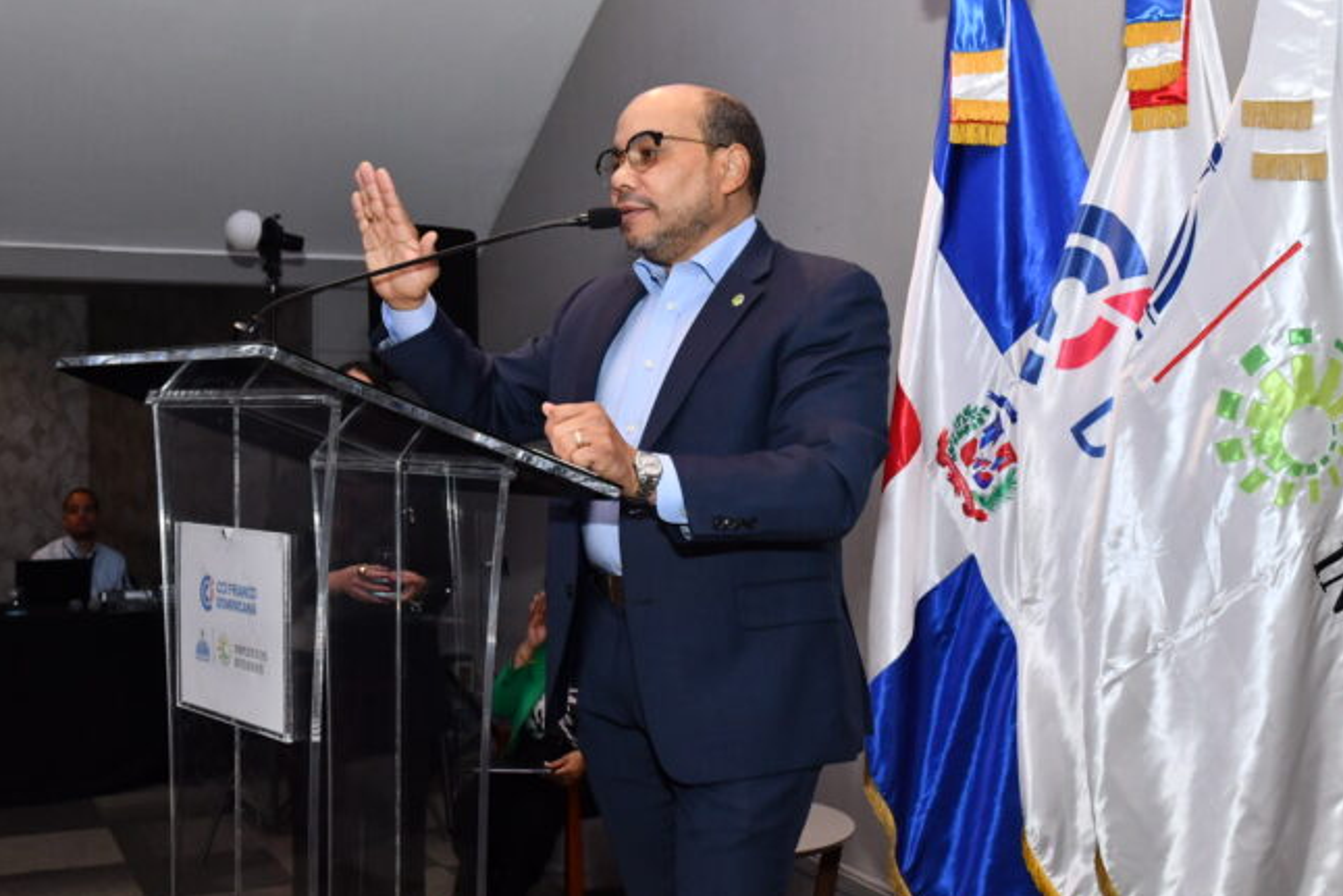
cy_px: 476
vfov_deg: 31.9
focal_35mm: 42
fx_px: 1567
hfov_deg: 46.4
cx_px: 686
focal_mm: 26
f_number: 8
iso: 1250
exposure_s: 1/250
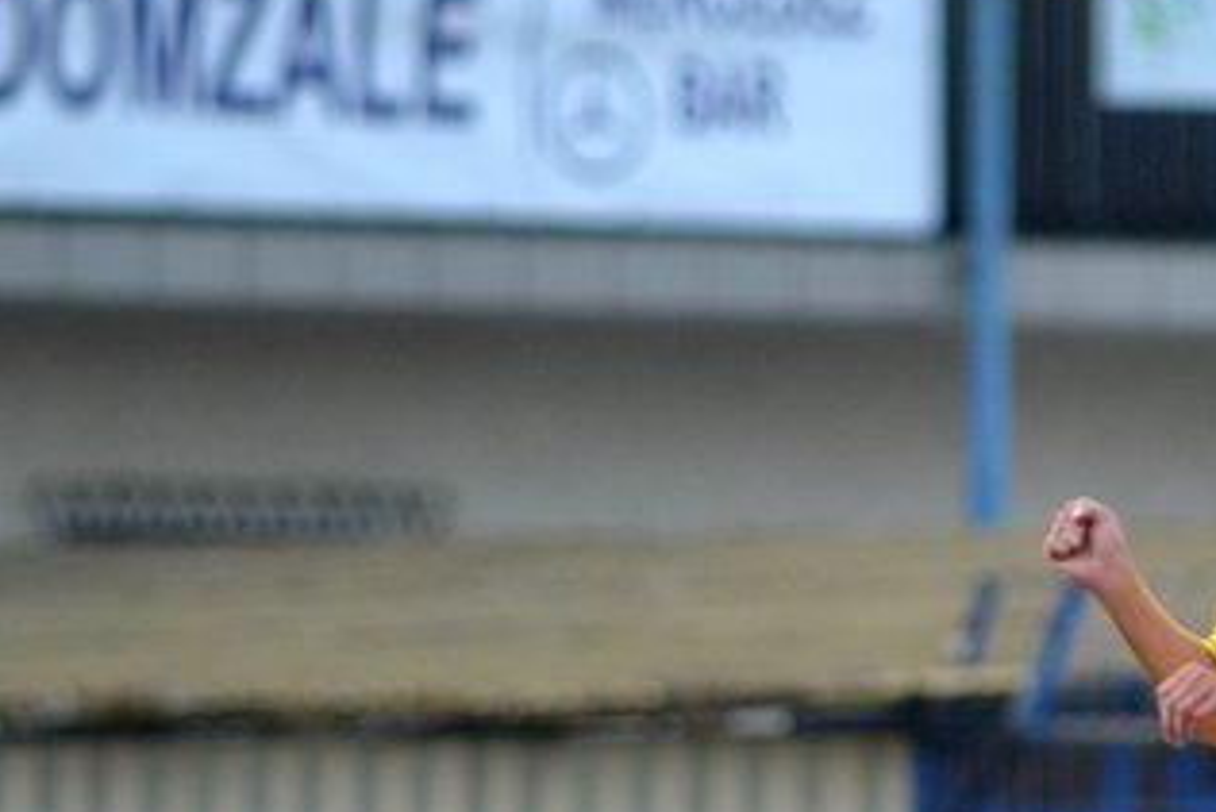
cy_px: 783
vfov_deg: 1.2
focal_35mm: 1139
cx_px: 1535
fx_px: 38489
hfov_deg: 1.8
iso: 800
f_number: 2.8
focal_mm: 300
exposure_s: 1/1000
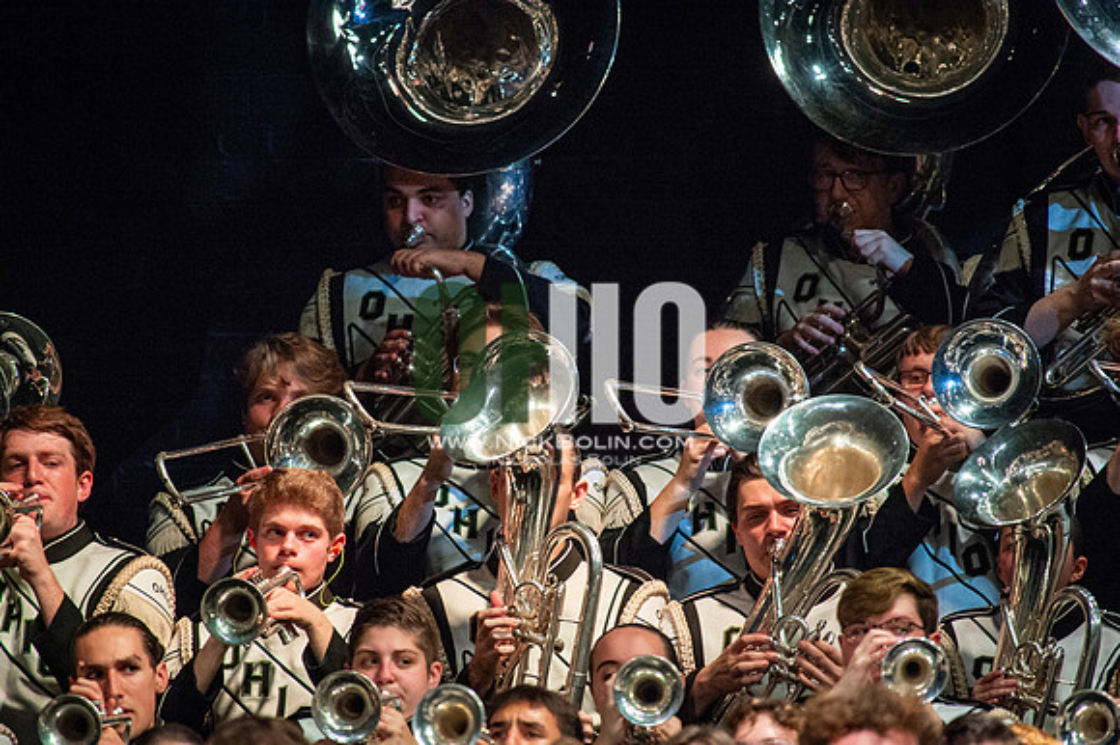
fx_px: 18655
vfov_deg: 2.3
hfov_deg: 3.4
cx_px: 560
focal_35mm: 600
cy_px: 372
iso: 5000
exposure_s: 1/400
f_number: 5.6
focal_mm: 600
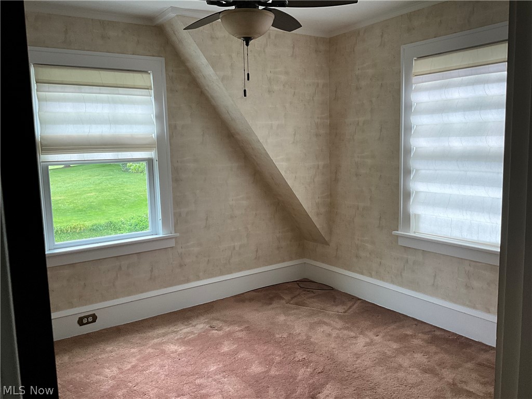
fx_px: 446
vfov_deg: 48.2
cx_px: 266
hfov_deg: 61.7
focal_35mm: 29
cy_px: 200
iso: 80
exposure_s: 1/60
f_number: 1.8
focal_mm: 3
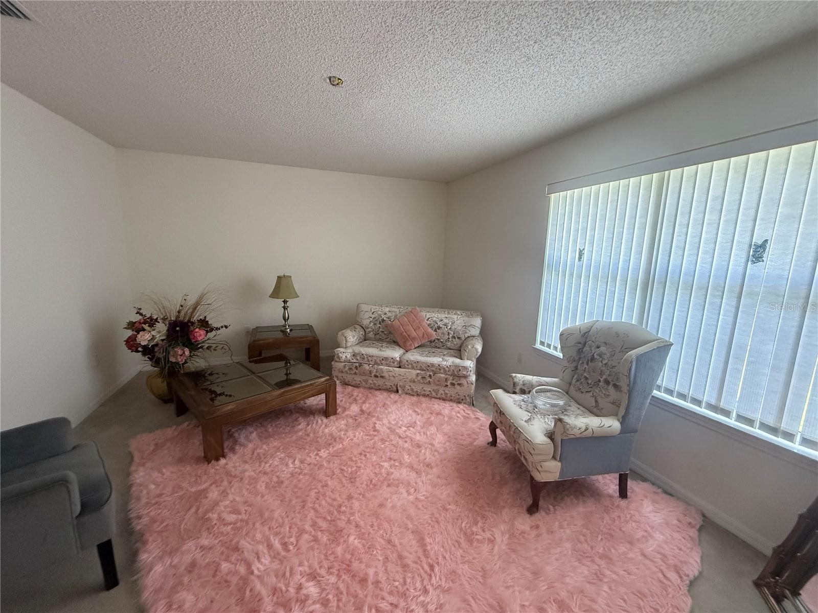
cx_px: 409
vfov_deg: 85.7
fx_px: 331
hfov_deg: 102.1
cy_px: 306
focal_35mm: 14
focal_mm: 2.22
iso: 640
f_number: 2.2
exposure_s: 1/120
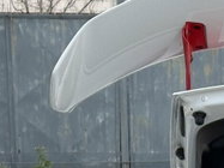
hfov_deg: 7.4
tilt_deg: -8.8
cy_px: 314
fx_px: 1701
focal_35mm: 263
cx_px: 356
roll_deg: -0.3
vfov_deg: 5.5
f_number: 1.78
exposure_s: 1/121
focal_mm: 6.86
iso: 50
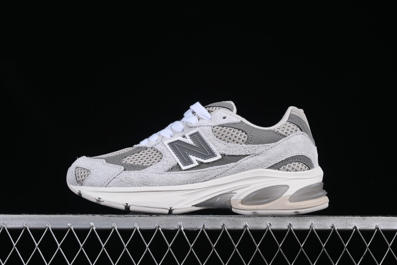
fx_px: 827
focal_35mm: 75
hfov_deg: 27.0
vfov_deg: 18.2
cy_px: 132
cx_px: 198
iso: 160
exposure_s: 1/80
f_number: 8
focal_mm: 50
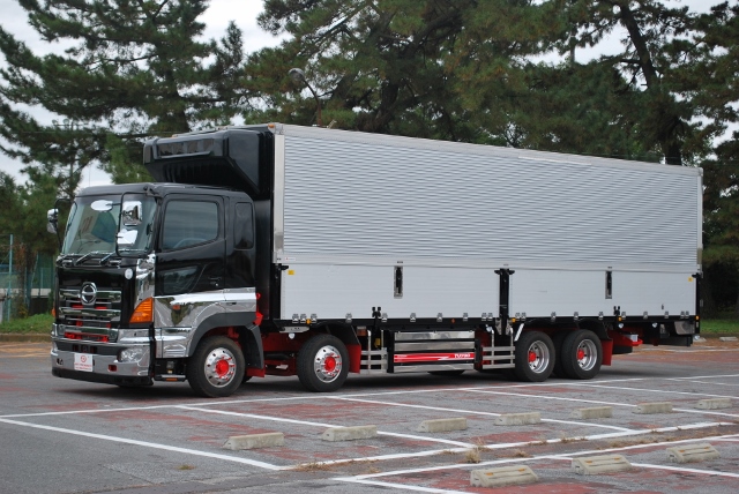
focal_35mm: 69
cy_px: 247
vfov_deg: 19.8
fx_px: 1418
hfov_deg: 29.2
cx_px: 370
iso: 110
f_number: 5.6
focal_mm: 46
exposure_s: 1/125
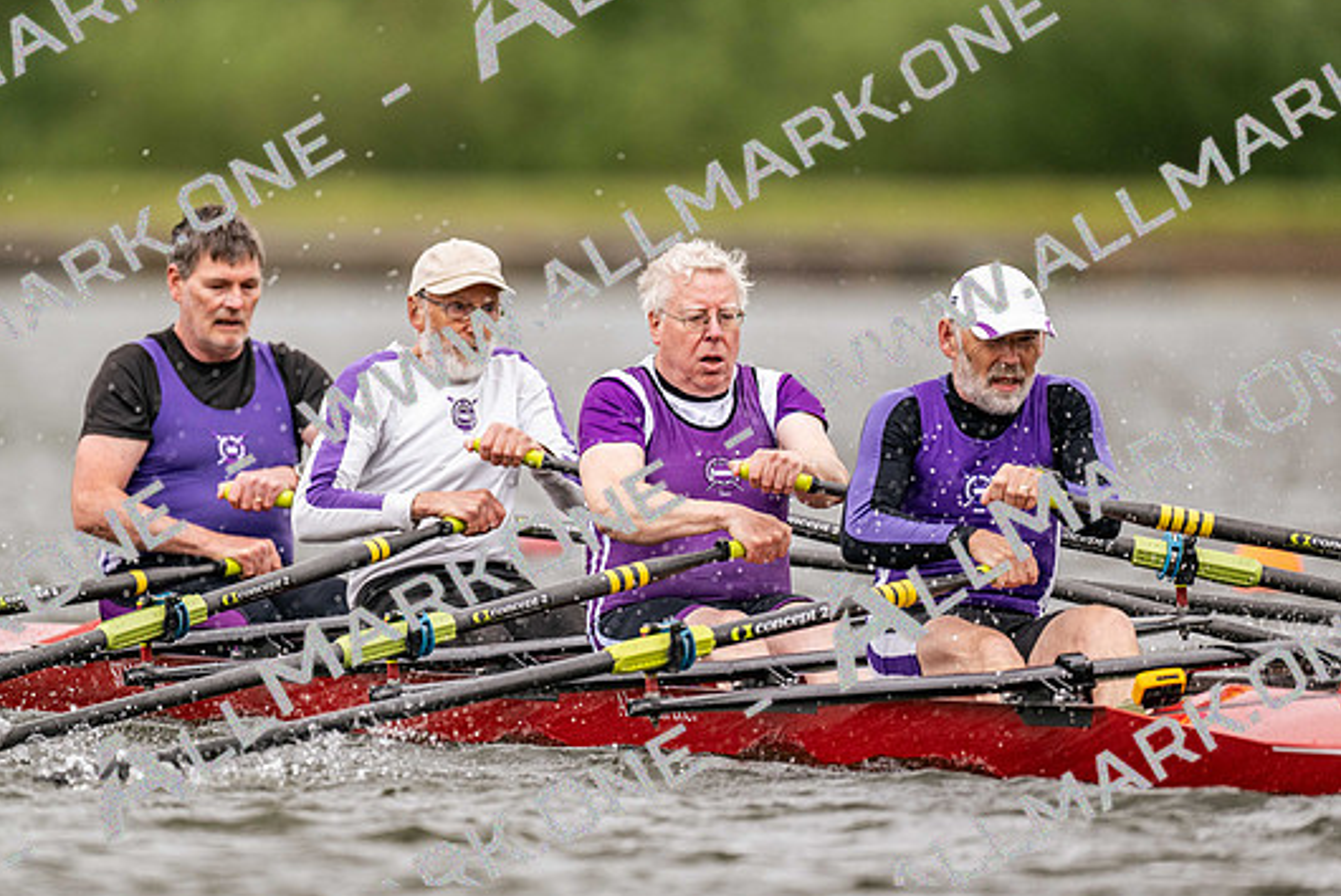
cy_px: 452
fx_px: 24448
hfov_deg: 3.1
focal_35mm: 656
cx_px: 610
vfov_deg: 2.1
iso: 500
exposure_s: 1/2500
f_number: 4
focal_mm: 600
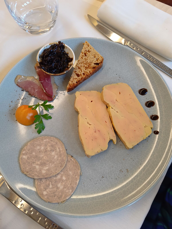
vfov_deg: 71.6
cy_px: 114
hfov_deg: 56.8
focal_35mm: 24
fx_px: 159
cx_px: 86
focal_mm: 6.14
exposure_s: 1/33.3
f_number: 1.65
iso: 1165
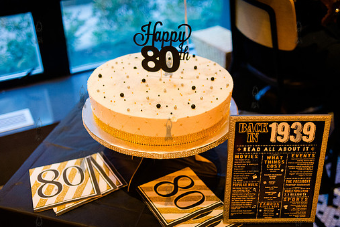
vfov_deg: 33.4
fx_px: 378
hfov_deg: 48.4
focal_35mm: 40
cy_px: 129
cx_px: 168
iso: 4000
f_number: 2.8
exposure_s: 1/400
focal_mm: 35
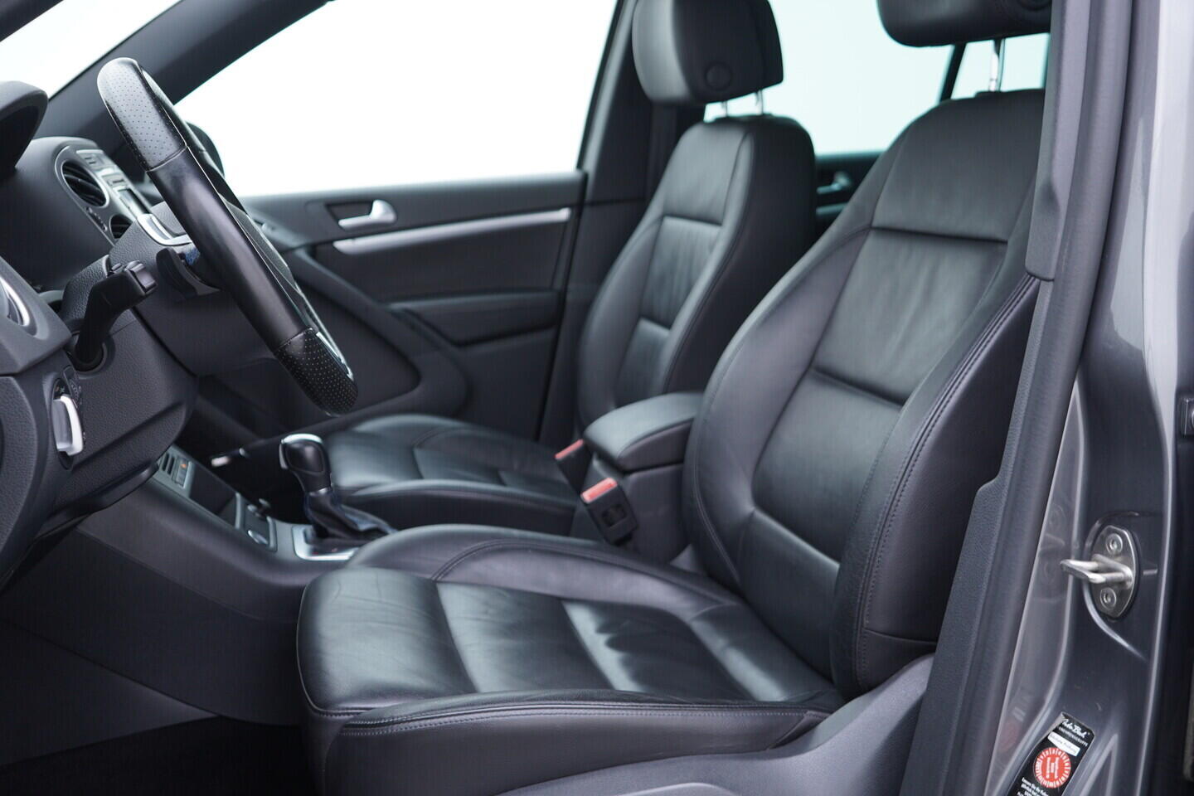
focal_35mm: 36
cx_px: 597
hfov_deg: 53.1
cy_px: 398
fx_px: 1194
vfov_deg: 36.9
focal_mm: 24
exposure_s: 1/40
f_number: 2.8
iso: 200
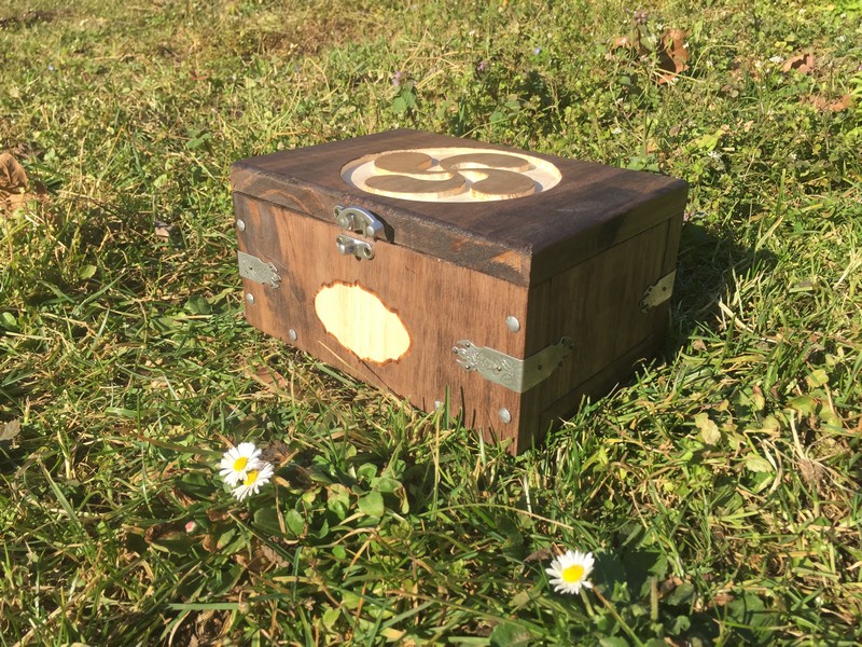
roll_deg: -2.2
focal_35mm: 29
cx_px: 431
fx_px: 722
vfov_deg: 48.2
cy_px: 324
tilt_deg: -24.3
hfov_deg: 61.7
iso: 32
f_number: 2.2
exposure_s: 1/1236
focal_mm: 4.15
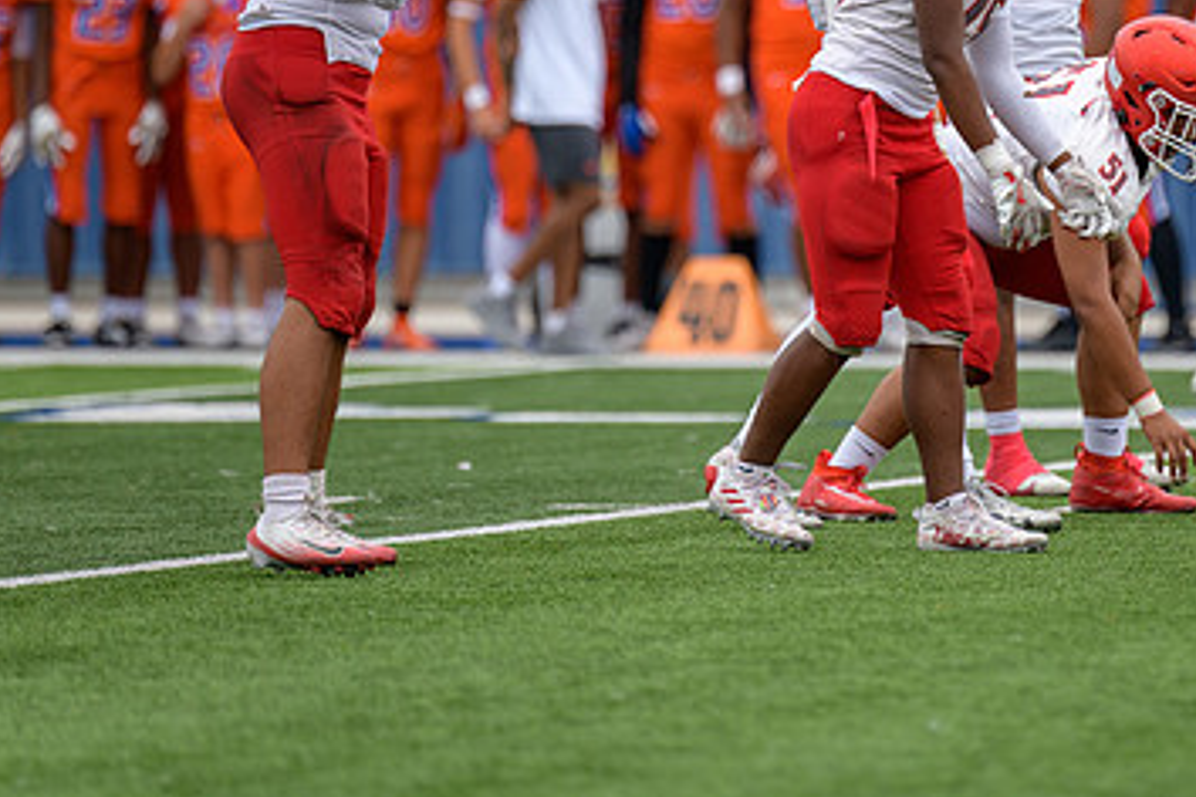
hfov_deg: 4.2
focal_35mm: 491
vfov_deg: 2.8
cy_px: 150
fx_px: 16311
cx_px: 862
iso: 400
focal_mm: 300
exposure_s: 1/800
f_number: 2.8
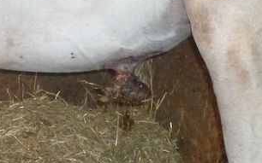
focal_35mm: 136
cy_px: 80
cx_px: -104
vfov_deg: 9.6
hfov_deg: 14.5
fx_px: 971
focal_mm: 5
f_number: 3.3
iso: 400
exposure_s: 1/60
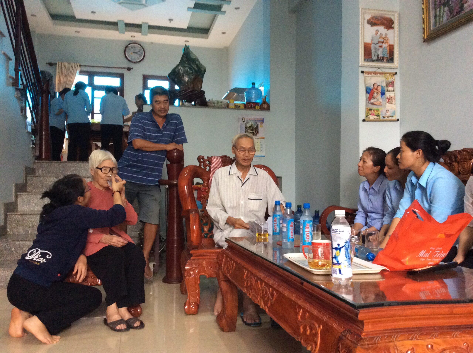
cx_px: 236
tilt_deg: +2.5
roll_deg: +0.3
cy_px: 176
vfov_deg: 44.1
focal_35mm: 32
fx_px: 437
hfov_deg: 56.9
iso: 320
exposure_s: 1/25
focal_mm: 3.3
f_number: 2.4
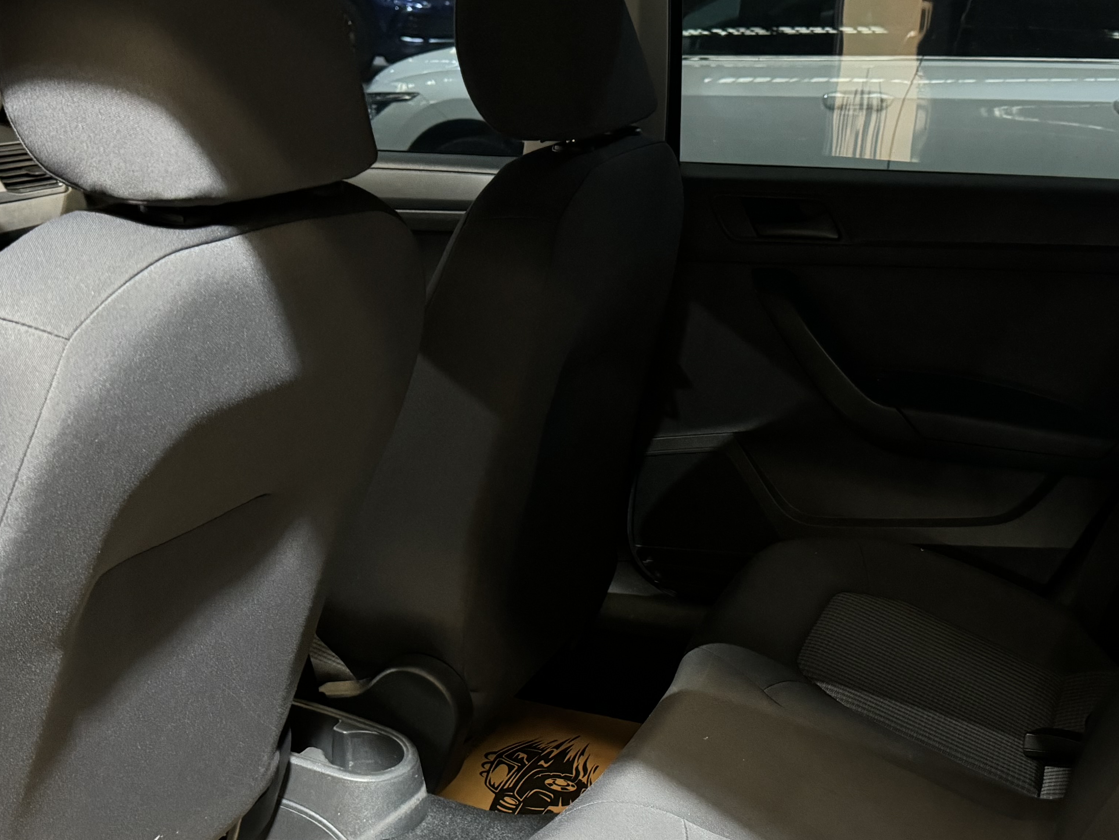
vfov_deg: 31.8
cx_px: 692
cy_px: 586
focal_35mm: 45
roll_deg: -2.7
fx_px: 1455
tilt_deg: -23.2
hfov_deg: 41.8
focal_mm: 6.76
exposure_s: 1/33
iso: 800
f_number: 1.78
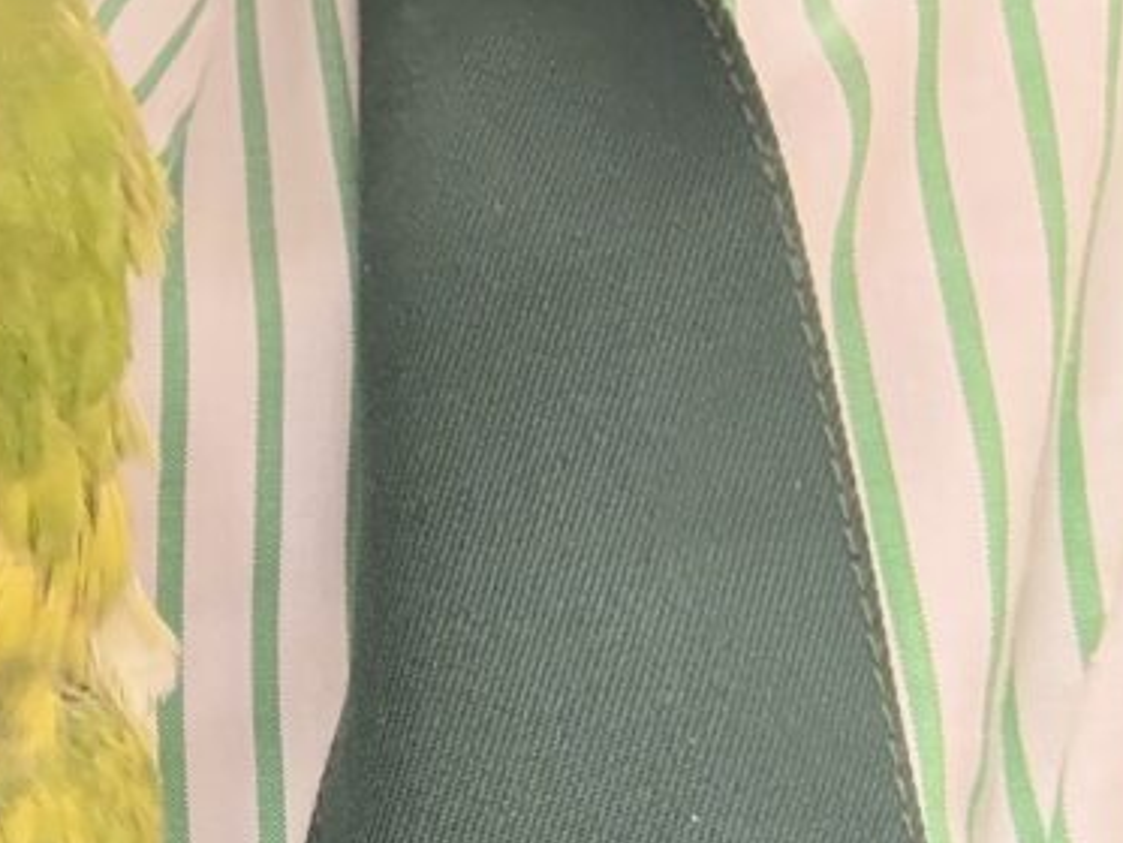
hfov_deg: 21.6
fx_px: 2401
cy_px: 1150
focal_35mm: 74
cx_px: -599
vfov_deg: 18.3
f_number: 1.9
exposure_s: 1/50
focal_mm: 2.69
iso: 250
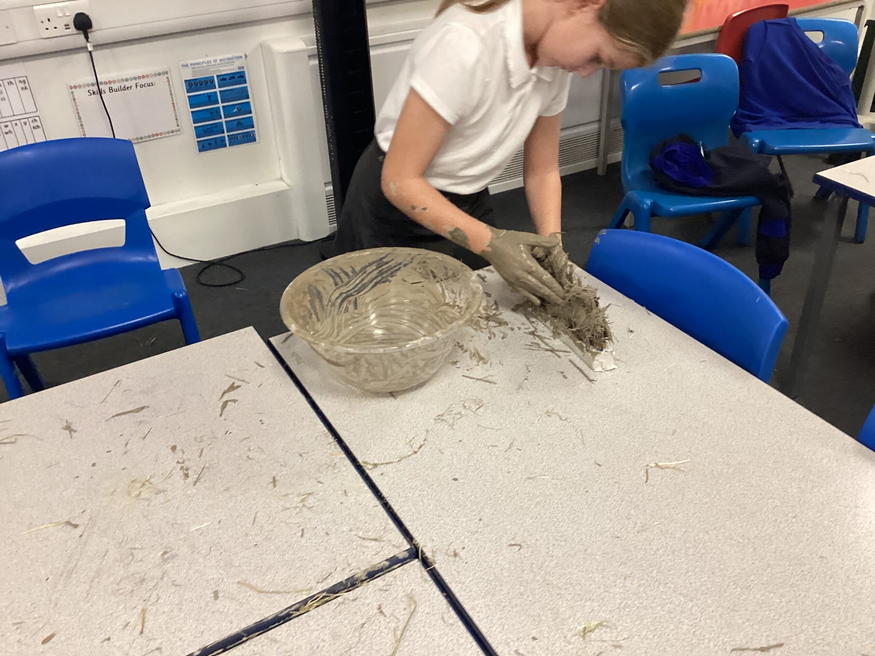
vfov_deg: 45.4
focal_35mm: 31
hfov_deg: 58.4
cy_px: 328
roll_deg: -0.8
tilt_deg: -35.7
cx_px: 438
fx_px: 784
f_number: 2.4
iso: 200
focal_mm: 3.3
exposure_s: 1/60
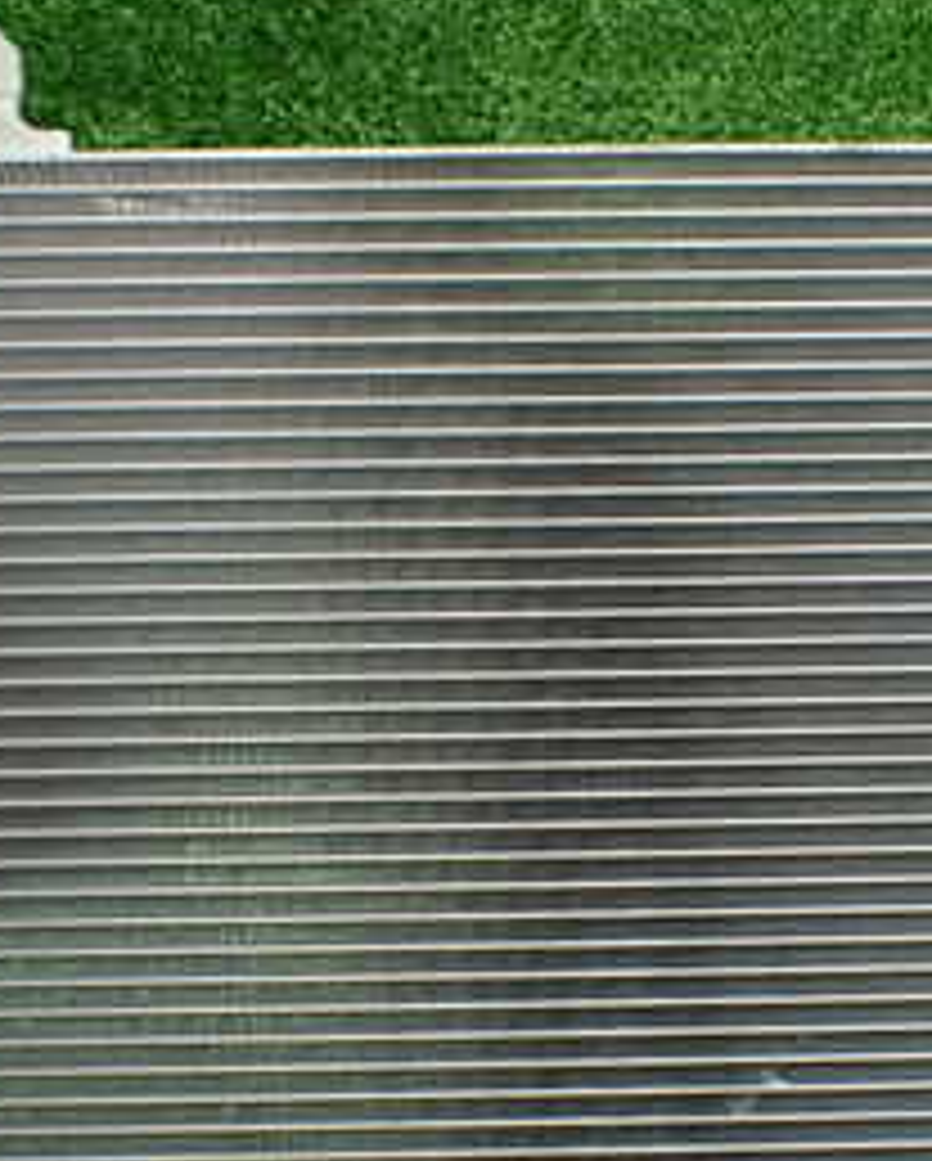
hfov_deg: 22.3
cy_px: 734
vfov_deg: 27.8
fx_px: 2340
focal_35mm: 68
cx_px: 707
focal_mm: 5.4
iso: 400
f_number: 2.3
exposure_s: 1/125
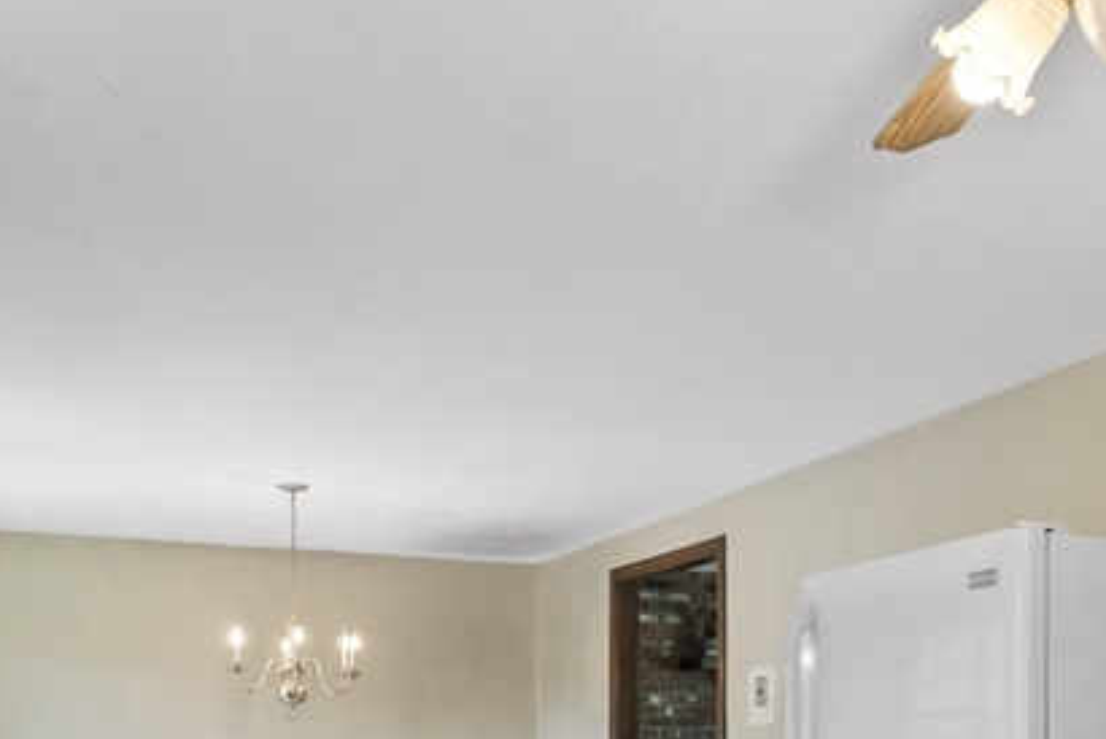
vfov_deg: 34.5
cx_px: 507
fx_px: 1076
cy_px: 739
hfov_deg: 54.3
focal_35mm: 35
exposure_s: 1/20
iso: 250
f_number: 5
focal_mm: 14
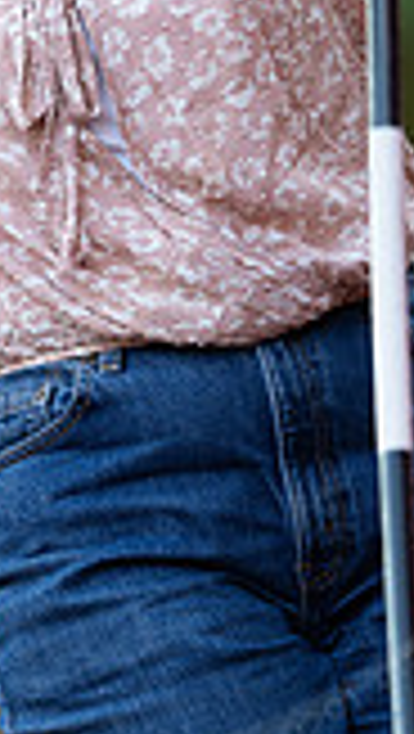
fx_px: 11387
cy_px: 230
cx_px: -72
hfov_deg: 2.1
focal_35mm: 585
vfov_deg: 3.7
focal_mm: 135
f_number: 1.8
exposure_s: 1/400
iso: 250
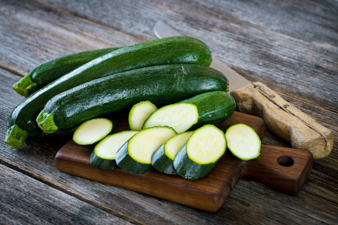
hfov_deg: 17.1
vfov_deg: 11.4
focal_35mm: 120
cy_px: 112
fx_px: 1127
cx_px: 169
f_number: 5.6
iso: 100
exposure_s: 1/10
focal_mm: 80
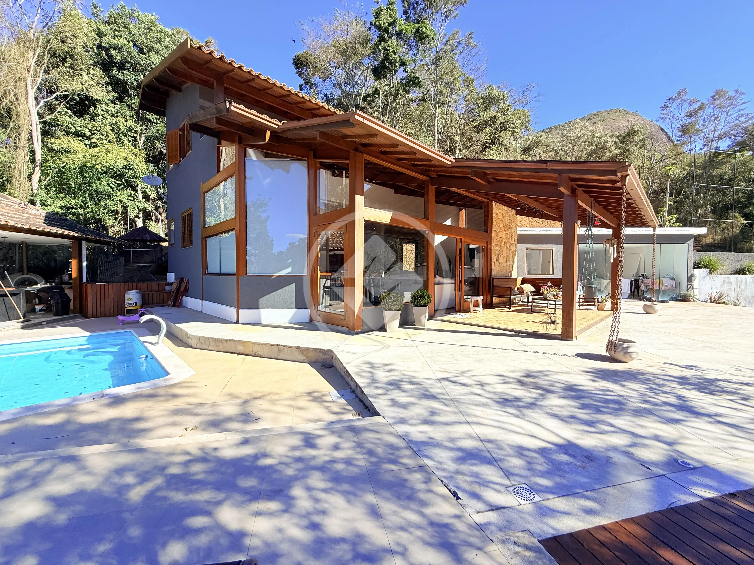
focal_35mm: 14
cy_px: 282
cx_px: 377
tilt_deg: -0.9
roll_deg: +0.3
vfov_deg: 85.7
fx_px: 305
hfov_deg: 102.1
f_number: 2.2
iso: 50
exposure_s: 1/1211
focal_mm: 2.22
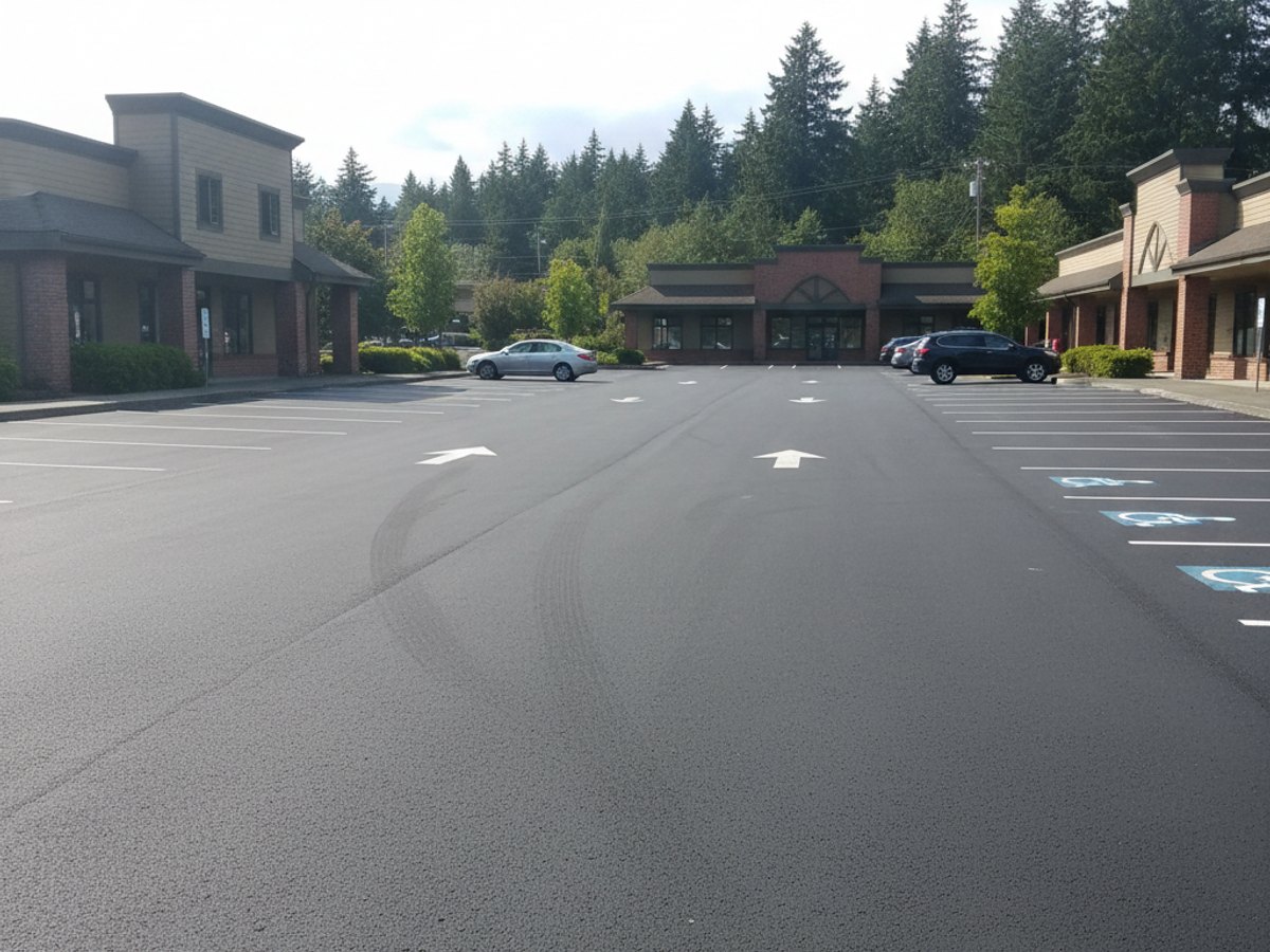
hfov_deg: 73.9
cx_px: 635
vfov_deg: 58.9
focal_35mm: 23
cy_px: 476
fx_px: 844
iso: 283
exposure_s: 1/1019
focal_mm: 6.4
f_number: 1.8
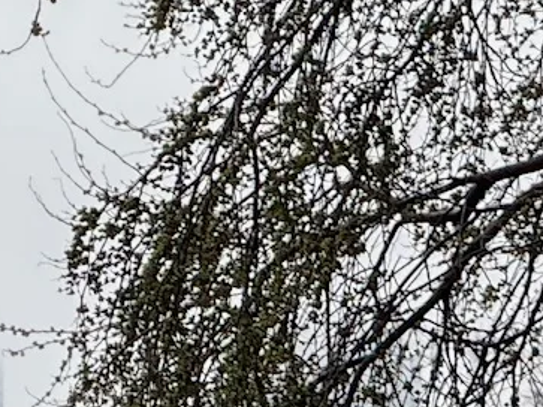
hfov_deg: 2.9
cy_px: 778
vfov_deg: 2.2
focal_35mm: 677
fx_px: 10616
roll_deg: +0.2
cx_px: -513
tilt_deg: +1.3
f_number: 2.8
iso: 50
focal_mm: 15.66
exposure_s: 1/242
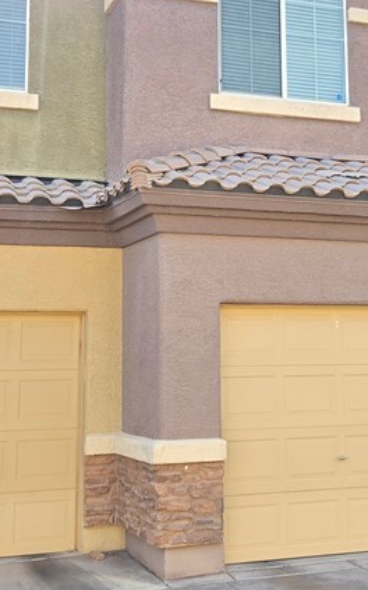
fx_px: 948
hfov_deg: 21.9
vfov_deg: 34.1
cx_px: 229
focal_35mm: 59
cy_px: 174
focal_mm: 5.4
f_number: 1.8
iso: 80
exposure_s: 1/909
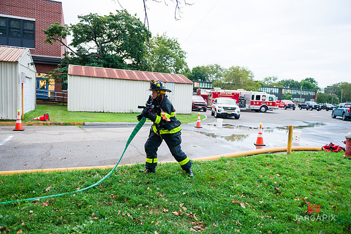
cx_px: 176
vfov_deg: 53.1
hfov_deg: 73.8
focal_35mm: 24
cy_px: 117
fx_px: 234
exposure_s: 1/200
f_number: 3.2
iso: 1000
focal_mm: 24
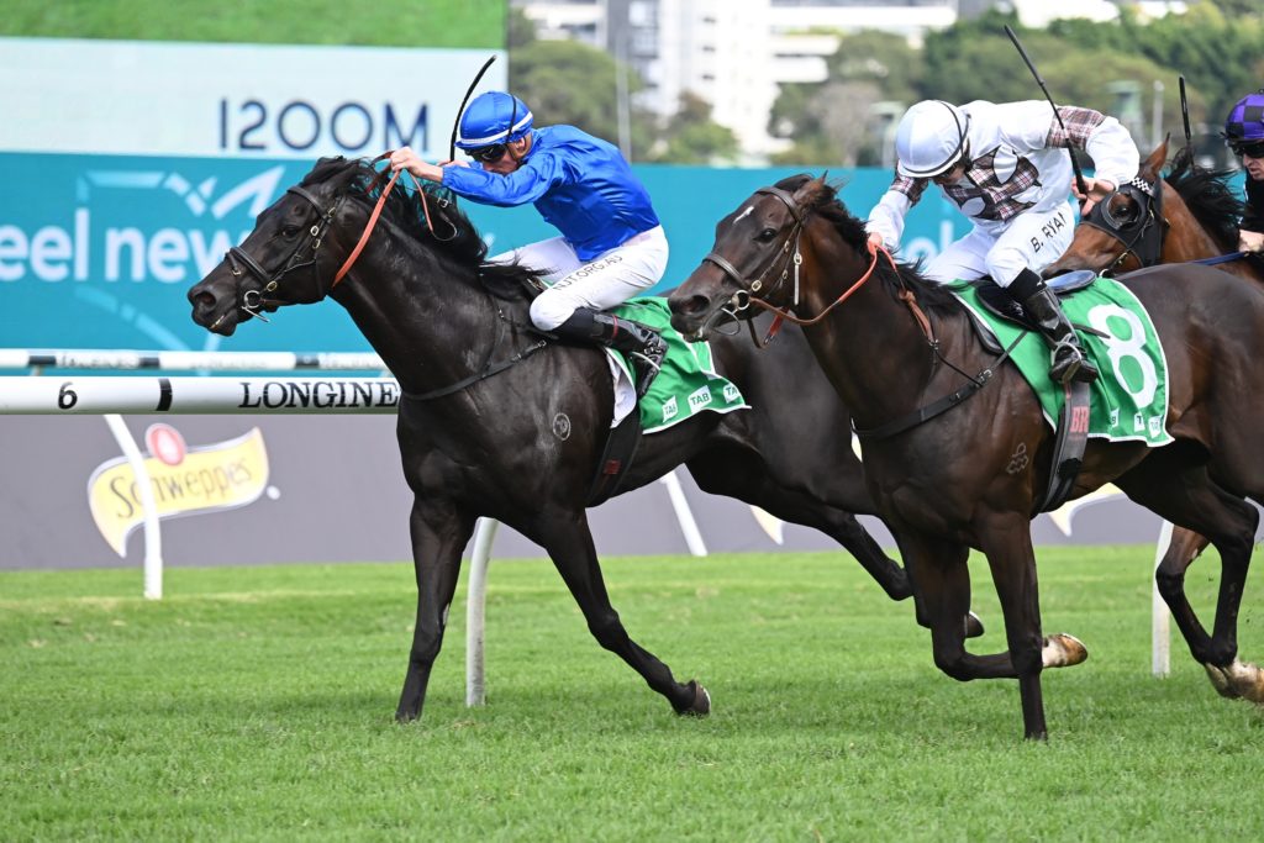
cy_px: 422
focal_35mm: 240
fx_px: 8427
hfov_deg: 8.6
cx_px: 632
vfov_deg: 5.7
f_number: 5.6
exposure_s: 1/1600
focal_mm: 240
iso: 1100
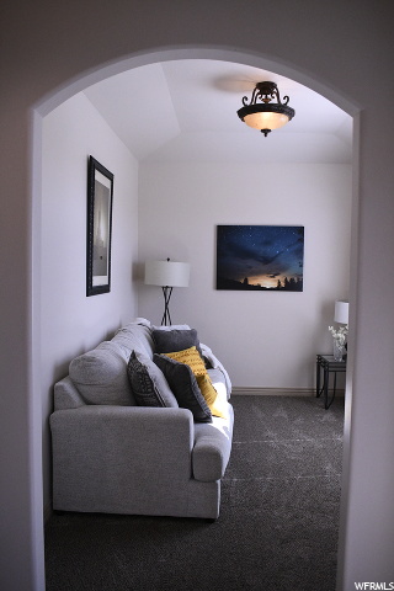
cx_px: 197
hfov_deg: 43.6
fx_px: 492
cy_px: 296
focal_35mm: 30
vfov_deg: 61.9
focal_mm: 20
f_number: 5.6
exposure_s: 1/2500
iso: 5000
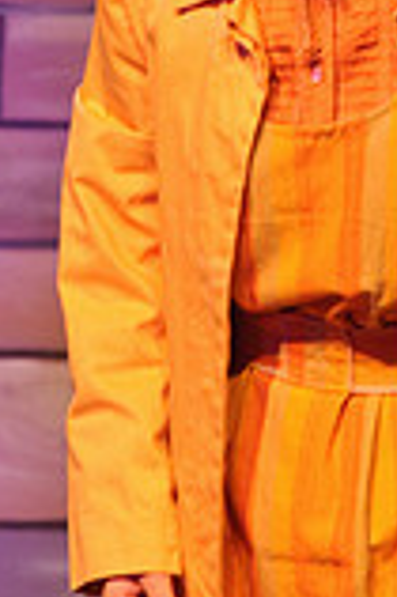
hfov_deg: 0.9
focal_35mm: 1454
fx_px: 24103
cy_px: 212
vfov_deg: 1.4
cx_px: 346
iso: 800
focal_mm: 340
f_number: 8
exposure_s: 1/8
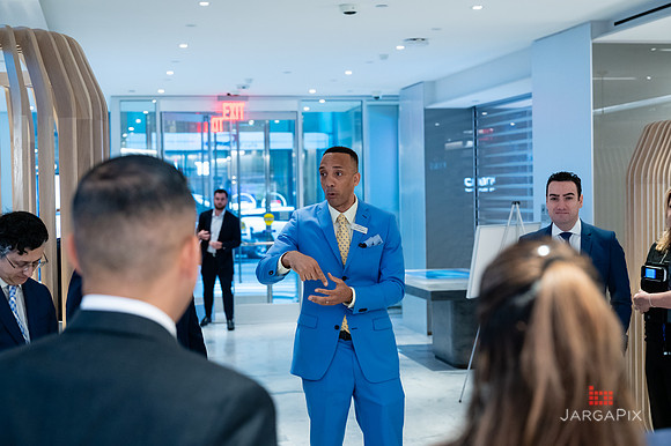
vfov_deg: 23.0
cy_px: 223
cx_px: 335
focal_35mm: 59
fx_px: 1098
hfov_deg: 34.0
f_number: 4
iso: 3200
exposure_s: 1/200
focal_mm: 58
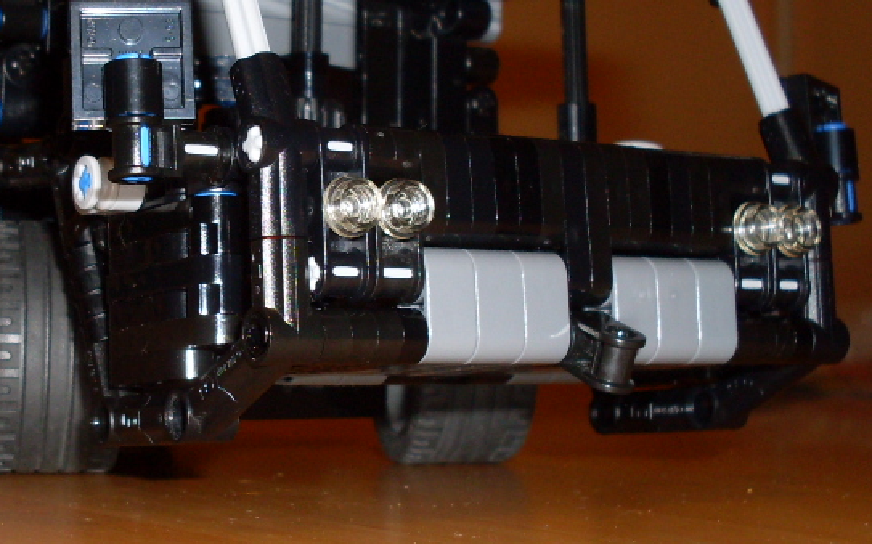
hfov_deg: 26.8
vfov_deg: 17.1
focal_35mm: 76
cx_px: 215
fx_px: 1806
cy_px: 308
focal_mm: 6.3
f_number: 2.8
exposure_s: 1/45
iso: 100
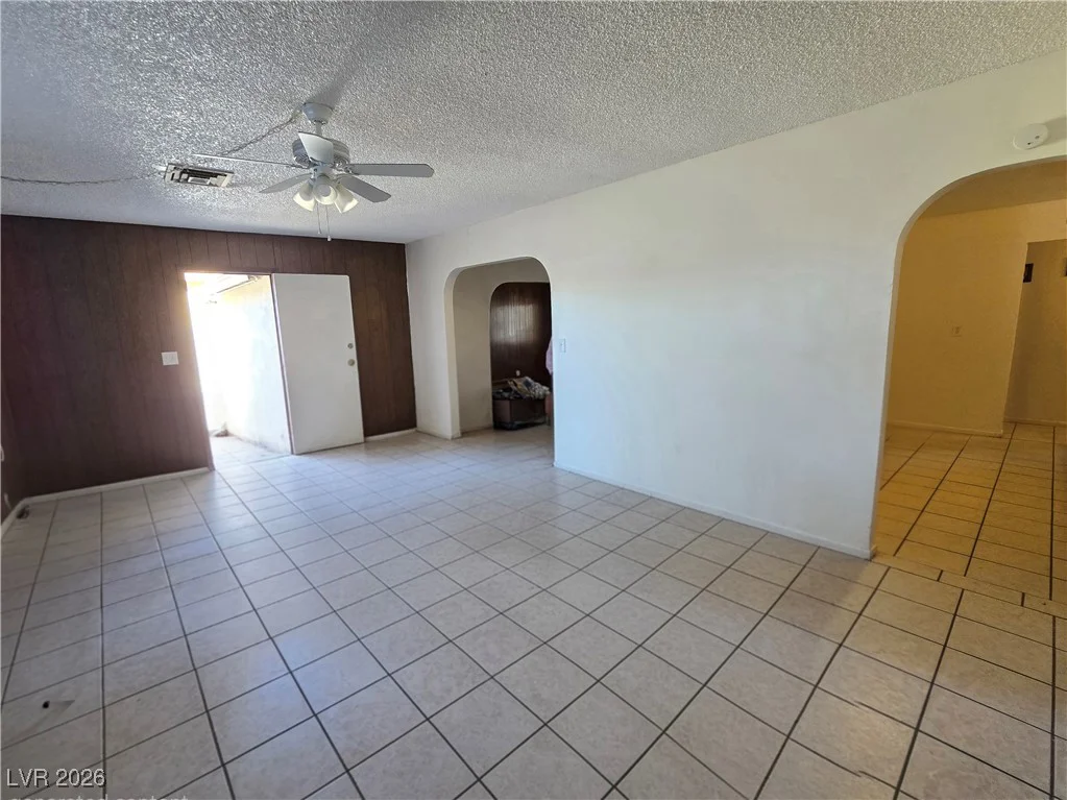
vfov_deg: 89.9
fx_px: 401
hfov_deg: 106.2
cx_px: 534
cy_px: 400
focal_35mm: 13
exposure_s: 1/60.2
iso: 250
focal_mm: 2.2
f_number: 2.2
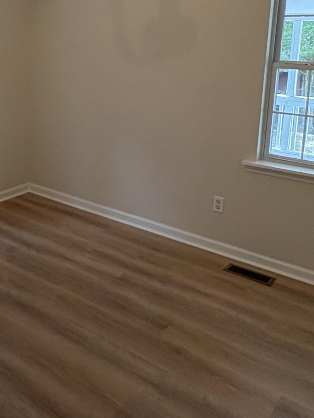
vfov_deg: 46.1
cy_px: 101
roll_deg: +0.6
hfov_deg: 34.3
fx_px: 472
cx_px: 17
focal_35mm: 39
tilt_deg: -8.1
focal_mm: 2.22
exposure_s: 1/120
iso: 125
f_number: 2.2
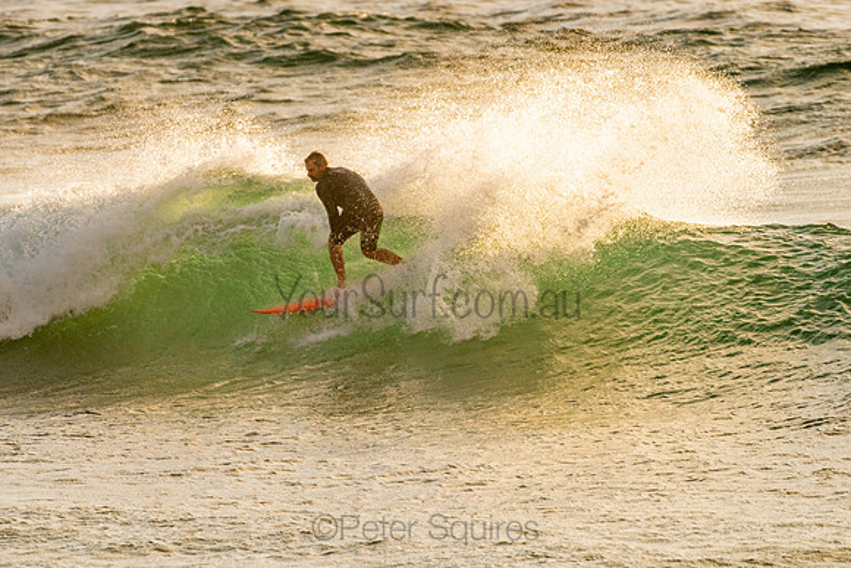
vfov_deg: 2.2
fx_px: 14493
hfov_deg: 3.4
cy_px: 270
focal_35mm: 613
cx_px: 386
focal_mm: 500
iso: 320
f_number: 5.6
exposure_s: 1/500
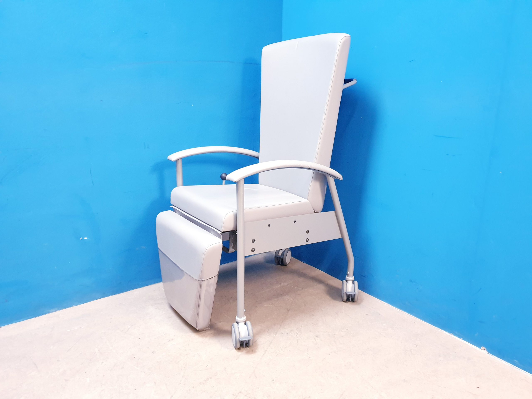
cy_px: 200
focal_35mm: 26
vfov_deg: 53.1
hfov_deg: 67.3
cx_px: 266
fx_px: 400
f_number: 1.5
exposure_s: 1/50
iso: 400
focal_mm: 4.3
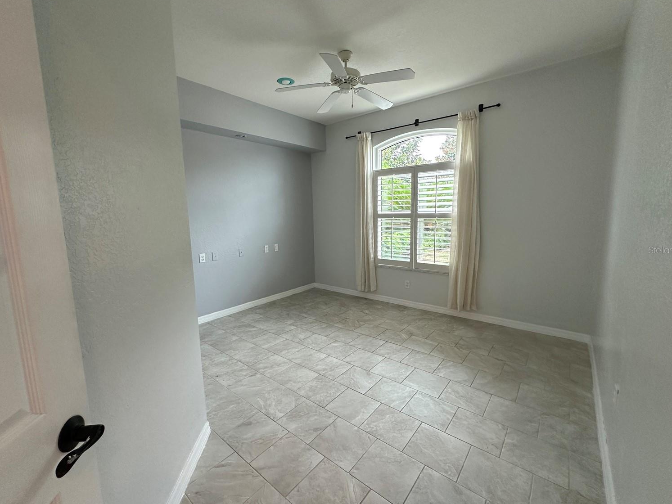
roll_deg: +1.2
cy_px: 250
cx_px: 331
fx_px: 291
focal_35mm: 15
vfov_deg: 81.8
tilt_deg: -6.8
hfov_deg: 98.2
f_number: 2.2
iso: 250
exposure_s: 1/120
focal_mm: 2.22
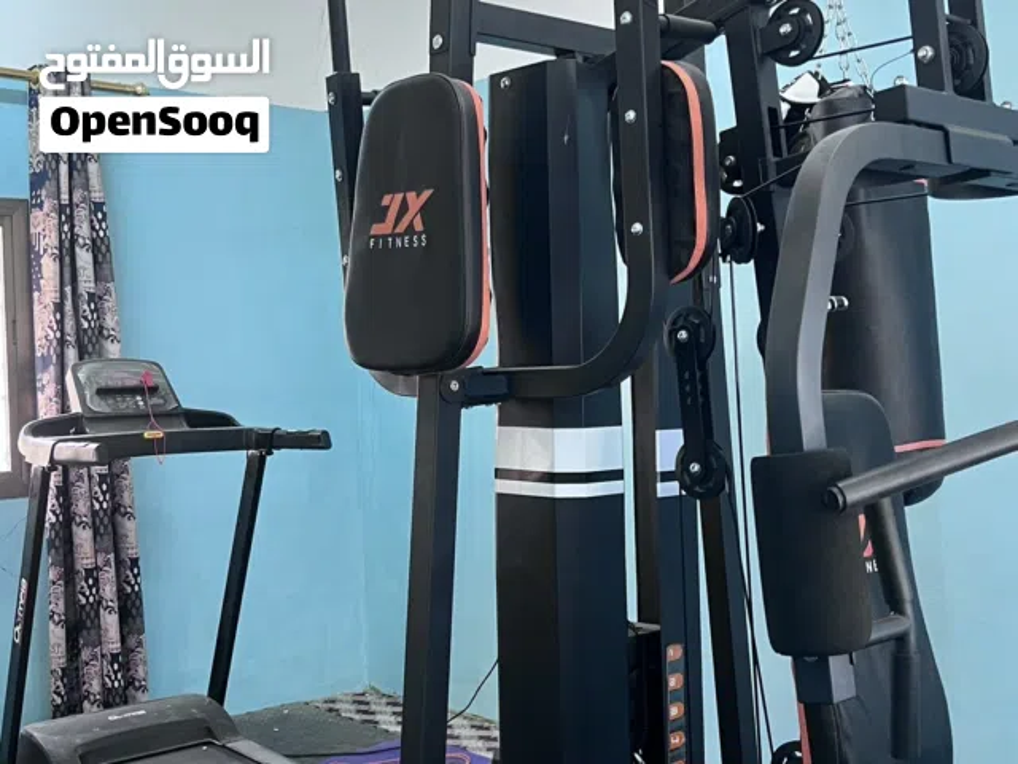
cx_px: 509
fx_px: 765
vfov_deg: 53.1
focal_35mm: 26
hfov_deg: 67.3
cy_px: 382
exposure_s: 1/50
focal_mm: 5.7
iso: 200
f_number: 1.5
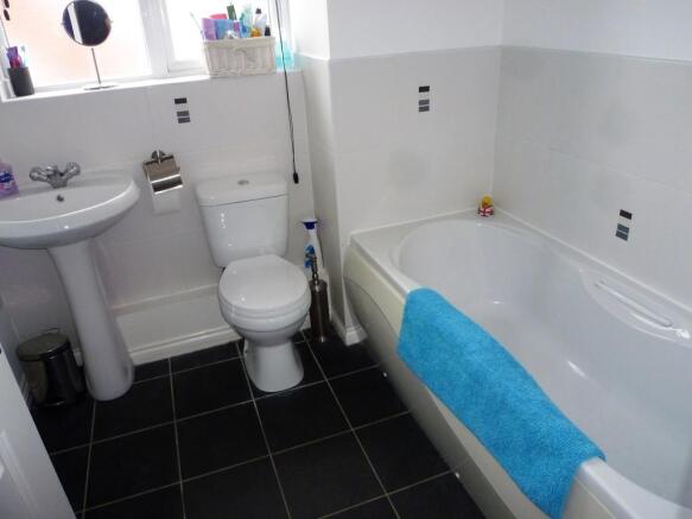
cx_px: 346
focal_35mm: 25
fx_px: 500
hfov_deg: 69.4
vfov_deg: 54.9
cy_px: 260
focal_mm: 4.5
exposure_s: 1/30
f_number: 2.8
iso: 200
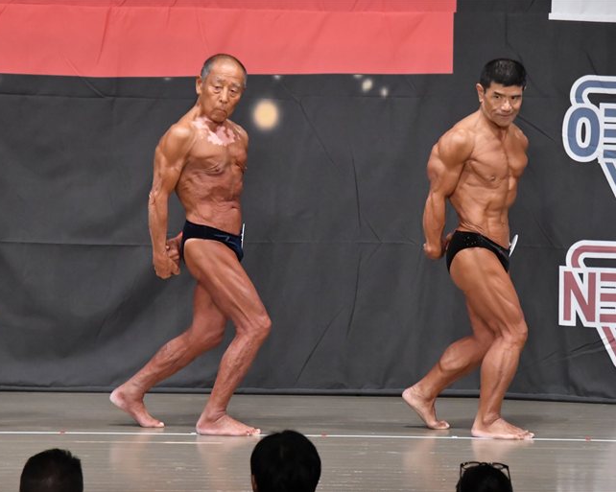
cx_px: 328
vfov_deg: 5.7
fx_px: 4957
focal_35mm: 272
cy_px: 246
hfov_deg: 7.1
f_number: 5.6
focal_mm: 160
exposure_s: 1/400
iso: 6400
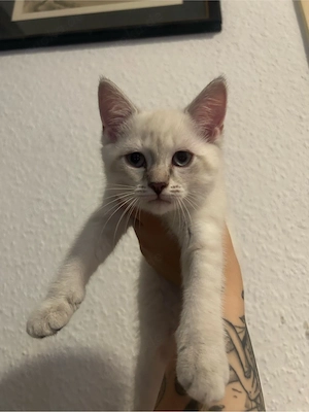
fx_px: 309
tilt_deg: +19.3
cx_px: 154
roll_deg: +1.5
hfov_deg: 53.1
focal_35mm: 26
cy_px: 206
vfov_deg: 67.3
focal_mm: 5.7
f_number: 1.5
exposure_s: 1/33
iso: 400
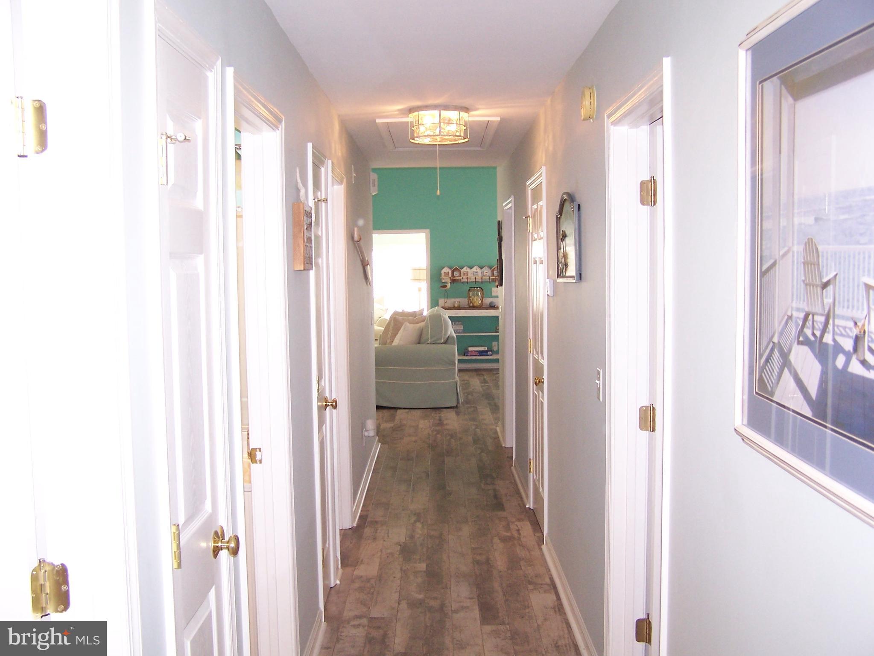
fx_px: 960
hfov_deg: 49.0
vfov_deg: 37.7
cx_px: 437
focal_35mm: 38
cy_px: 328
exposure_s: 1/60
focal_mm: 6.3
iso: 140
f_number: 2.8
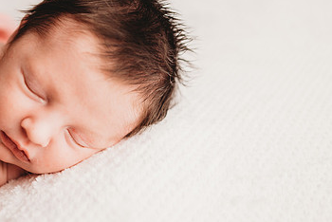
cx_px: 101
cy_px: 120
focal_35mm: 46
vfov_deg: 29.3
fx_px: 425
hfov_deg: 41.9
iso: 100
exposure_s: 1/160
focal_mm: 24
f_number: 2.2
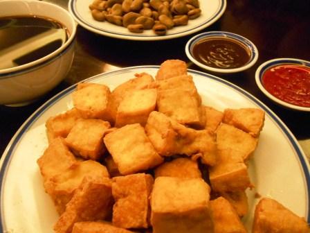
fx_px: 269
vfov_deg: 46.8
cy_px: 116
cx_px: 155
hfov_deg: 60.0
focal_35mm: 30
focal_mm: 5.3
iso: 800
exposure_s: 1/10
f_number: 3.8
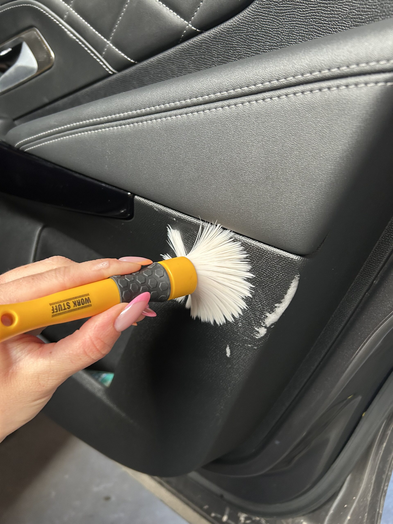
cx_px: 196
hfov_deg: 53.1
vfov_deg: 67.3
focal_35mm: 26
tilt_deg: -18.5
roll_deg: +1.7
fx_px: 394
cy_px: 262
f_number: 1.5
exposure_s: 1/60
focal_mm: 5.7
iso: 160
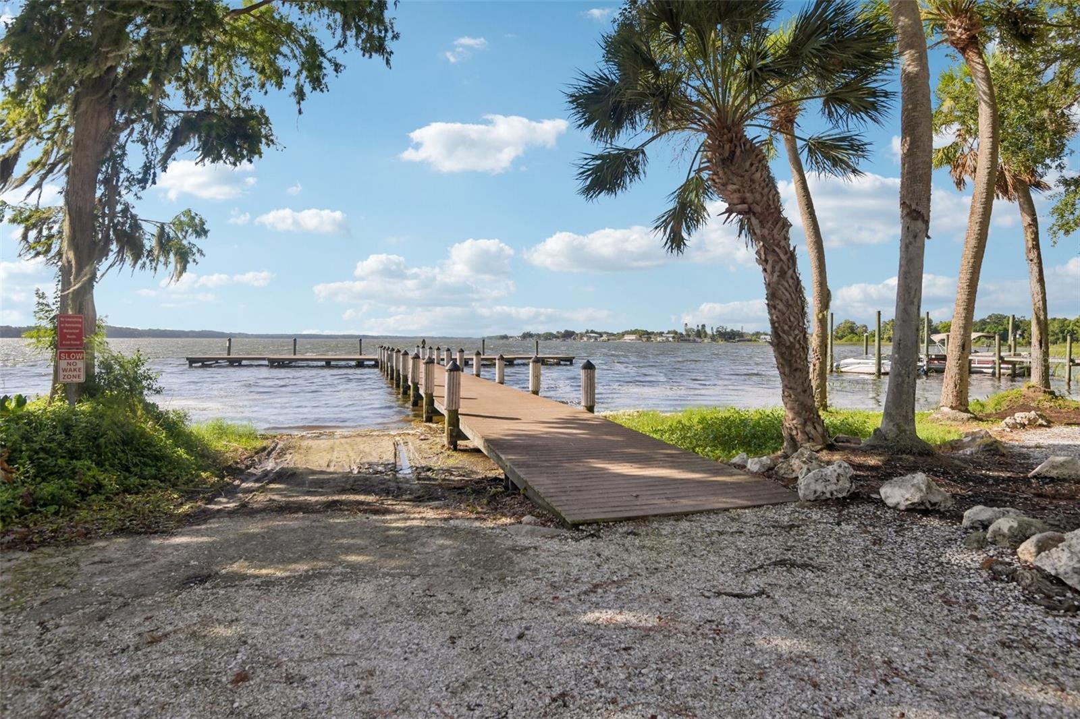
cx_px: 540
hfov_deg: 84.0
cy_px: 360
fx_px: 600
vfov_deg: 61.9
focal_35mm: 20
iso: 400
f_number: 8
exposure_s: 1/1250
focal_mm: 20
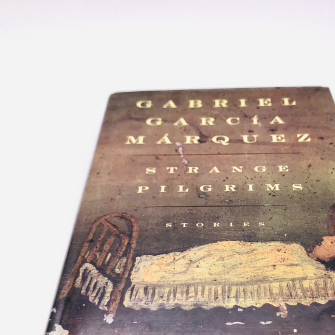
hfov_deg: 36.5
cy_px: 210
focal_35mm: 46
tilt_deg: -41.1
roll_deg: +0.3
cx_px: 219
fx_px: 504
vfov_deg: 36.6
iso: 20
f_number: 1.8
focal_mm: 3.99
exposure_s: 1/361
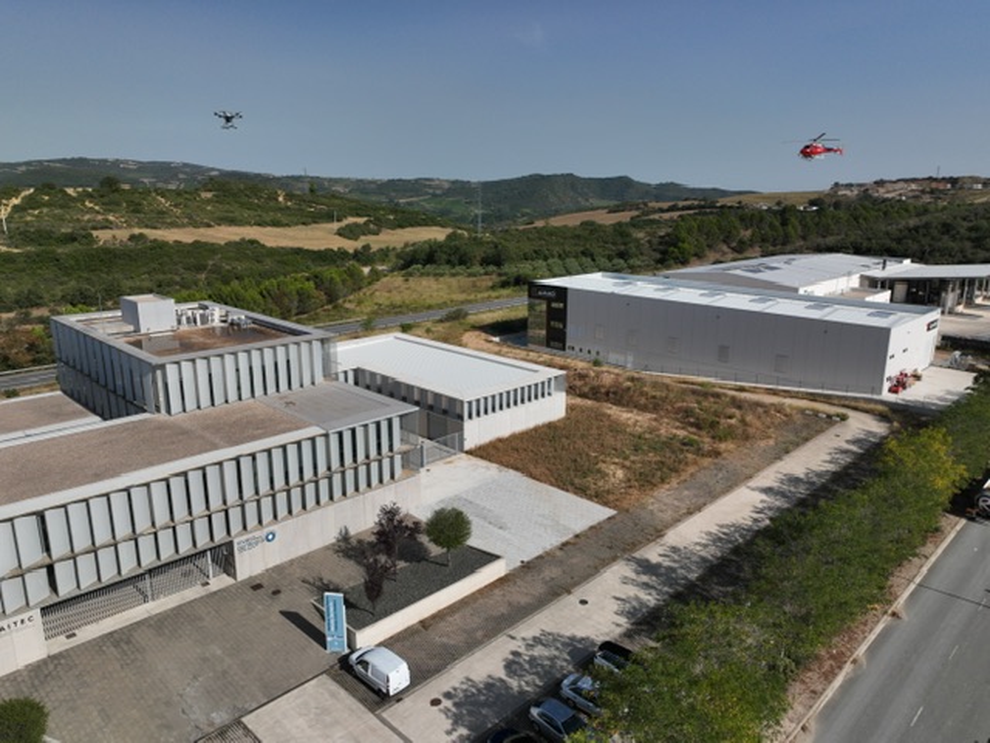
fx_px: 686
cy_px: 372
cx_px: 495
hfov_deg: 71.6
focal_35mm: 24
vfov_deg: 56.8
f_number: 2.8
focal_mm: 12.29
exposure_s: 1/2000
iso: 100
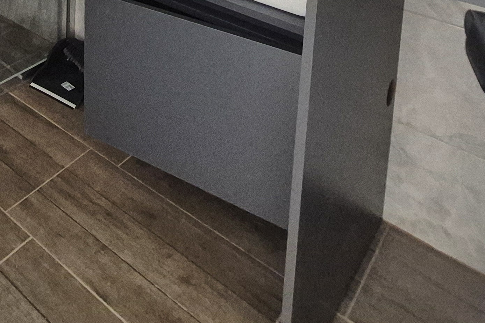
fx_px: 525
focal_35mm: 39
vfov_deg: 24.8
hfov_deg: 47.6
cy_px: -182
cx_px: 117
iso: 500
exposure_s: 1/50
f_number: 2.2
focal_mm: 1.74
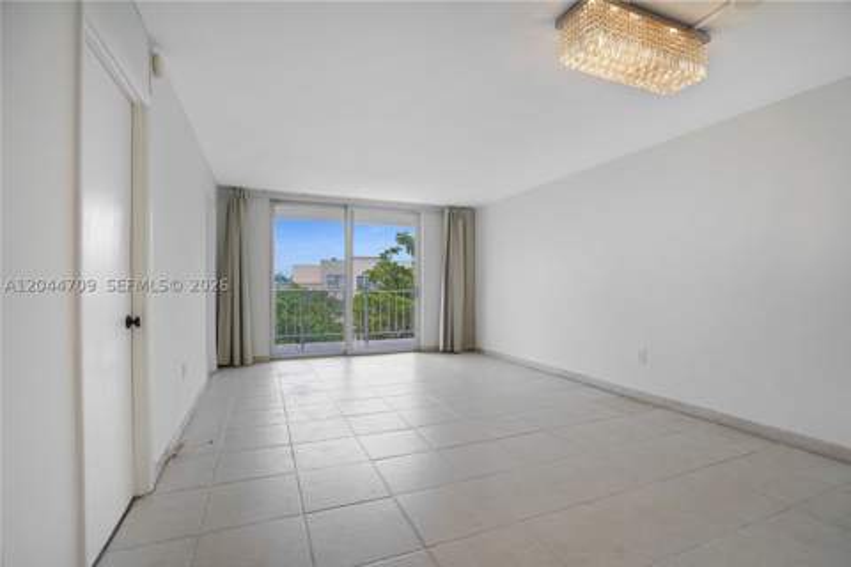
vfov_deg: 73.7
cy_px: 284
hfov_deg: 96.7
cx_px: 426
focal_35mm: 16
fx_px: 378
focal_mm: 16
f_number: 5
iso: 640
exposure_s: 1/200
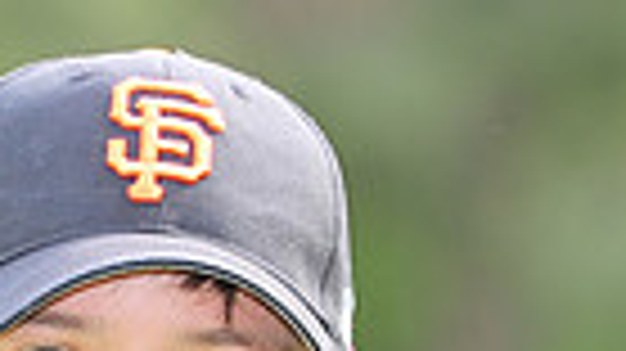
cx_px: -9
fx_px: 14449
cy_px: 688
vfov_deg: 1.4
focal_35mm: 871
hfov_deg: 2.5
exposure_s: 1/250
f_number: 4.5
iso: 400
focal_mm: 200
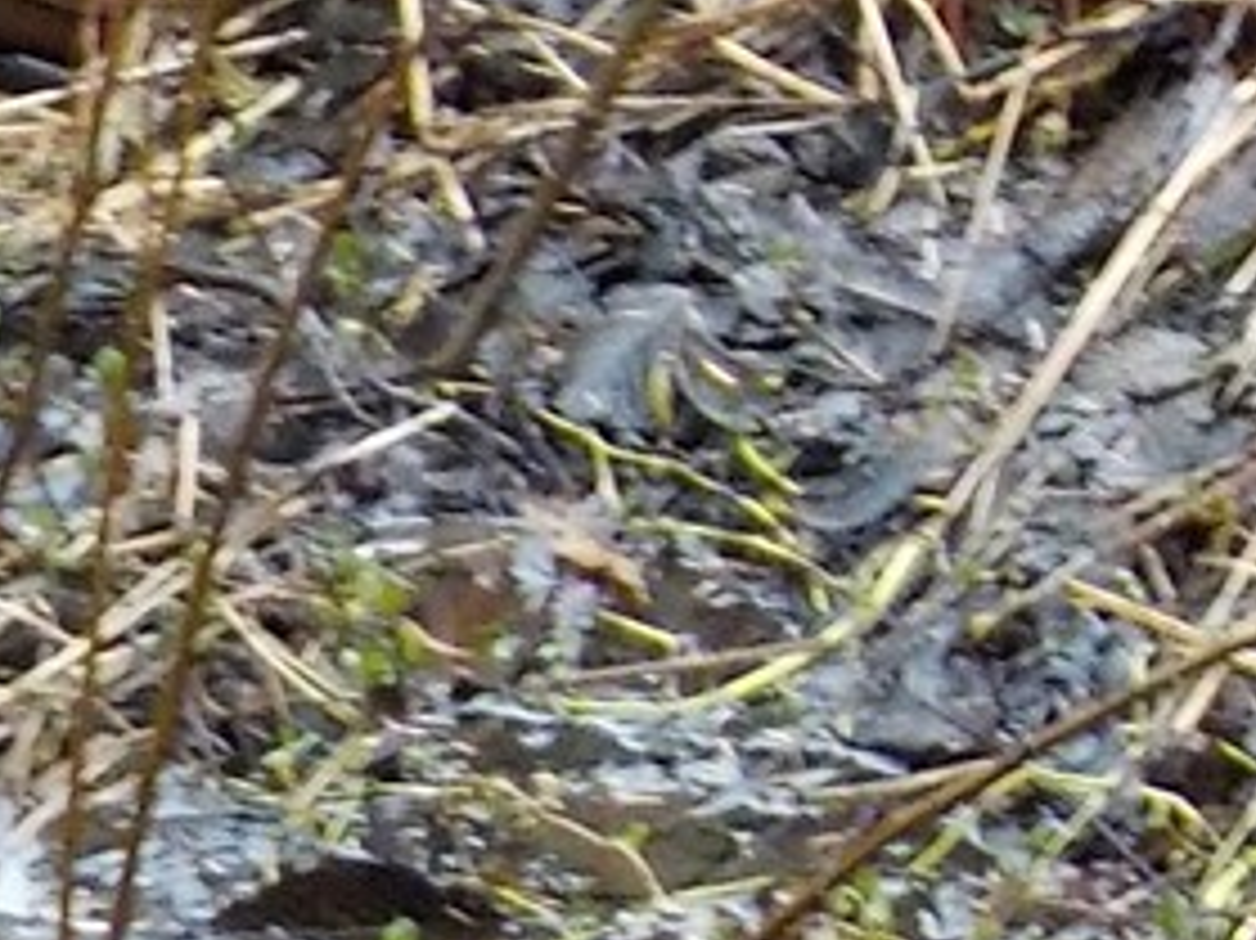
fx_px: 6238
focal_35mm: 172
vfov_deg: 8.3
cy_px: -693
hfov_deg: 11.0
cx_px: 1994
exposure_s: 1/20
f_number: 3.3
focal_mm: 4.1
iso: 400
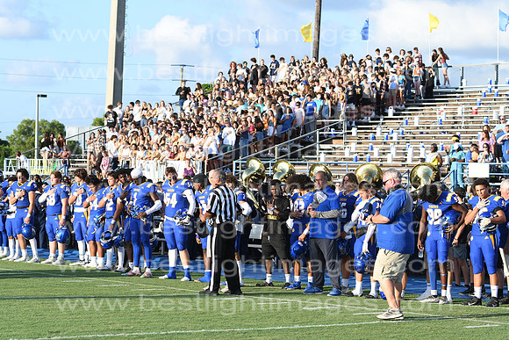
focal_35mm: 105
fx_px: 1485
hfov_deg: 19.5
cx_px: 254
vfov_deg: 13.0
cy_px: 170
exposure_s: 1/500
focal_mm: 70
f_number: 5.6
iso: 125
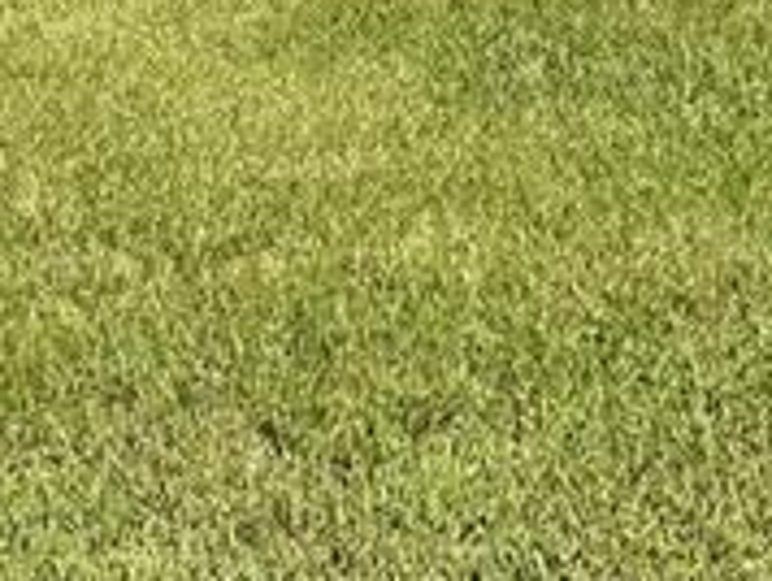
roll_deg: +0.5
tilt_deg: -5.7
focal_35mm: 138
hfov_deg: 14.2
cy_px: -512
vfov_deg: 10.1
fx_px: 3082
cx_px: 100
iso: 80
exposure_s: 1/6173
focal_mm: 6.76
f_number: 1.78
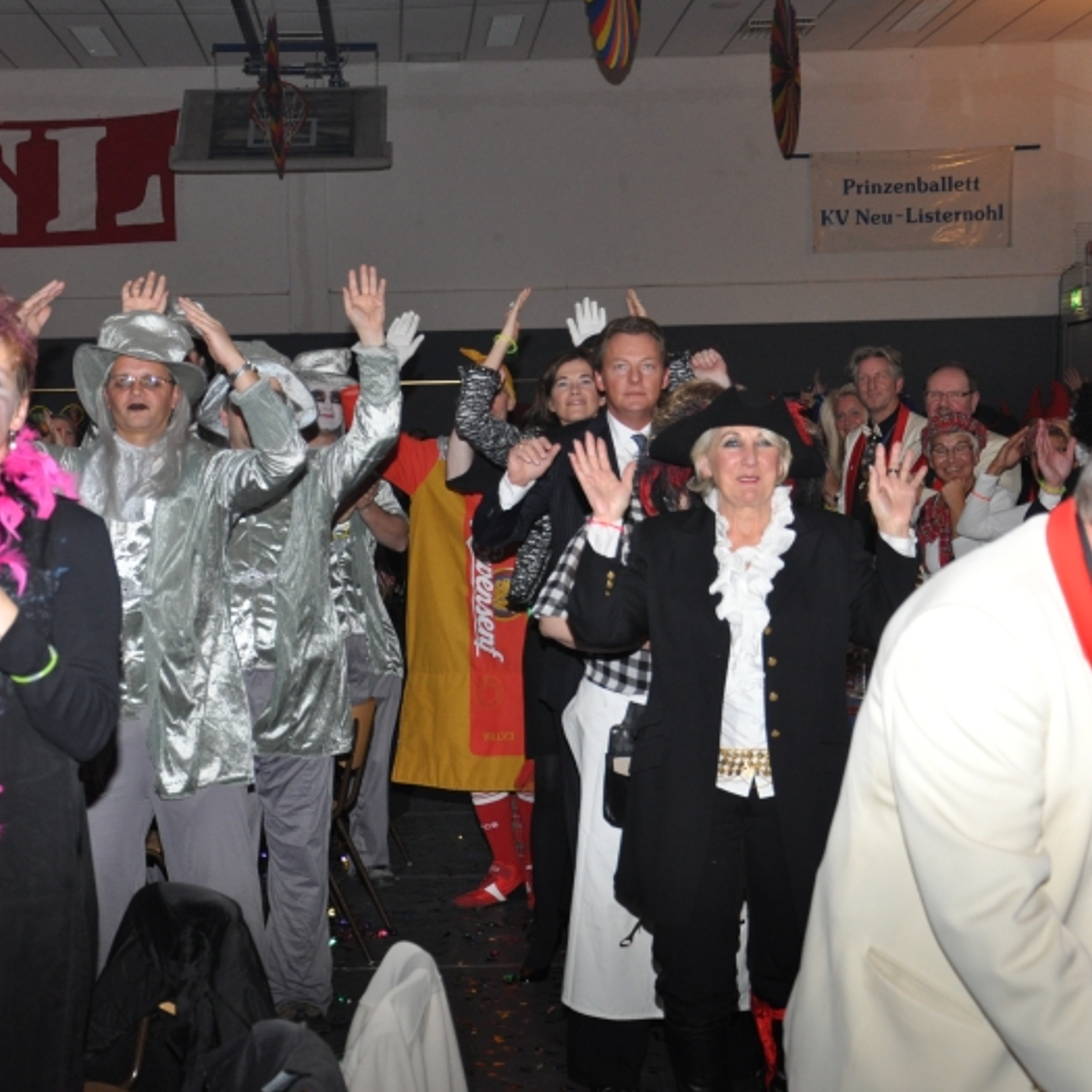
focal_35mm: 66
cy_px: 546
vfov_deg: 26.1
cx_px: 387
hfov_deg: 26.0
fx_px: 2356
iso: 800
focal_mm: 34
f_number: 5.6
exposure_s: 1/60
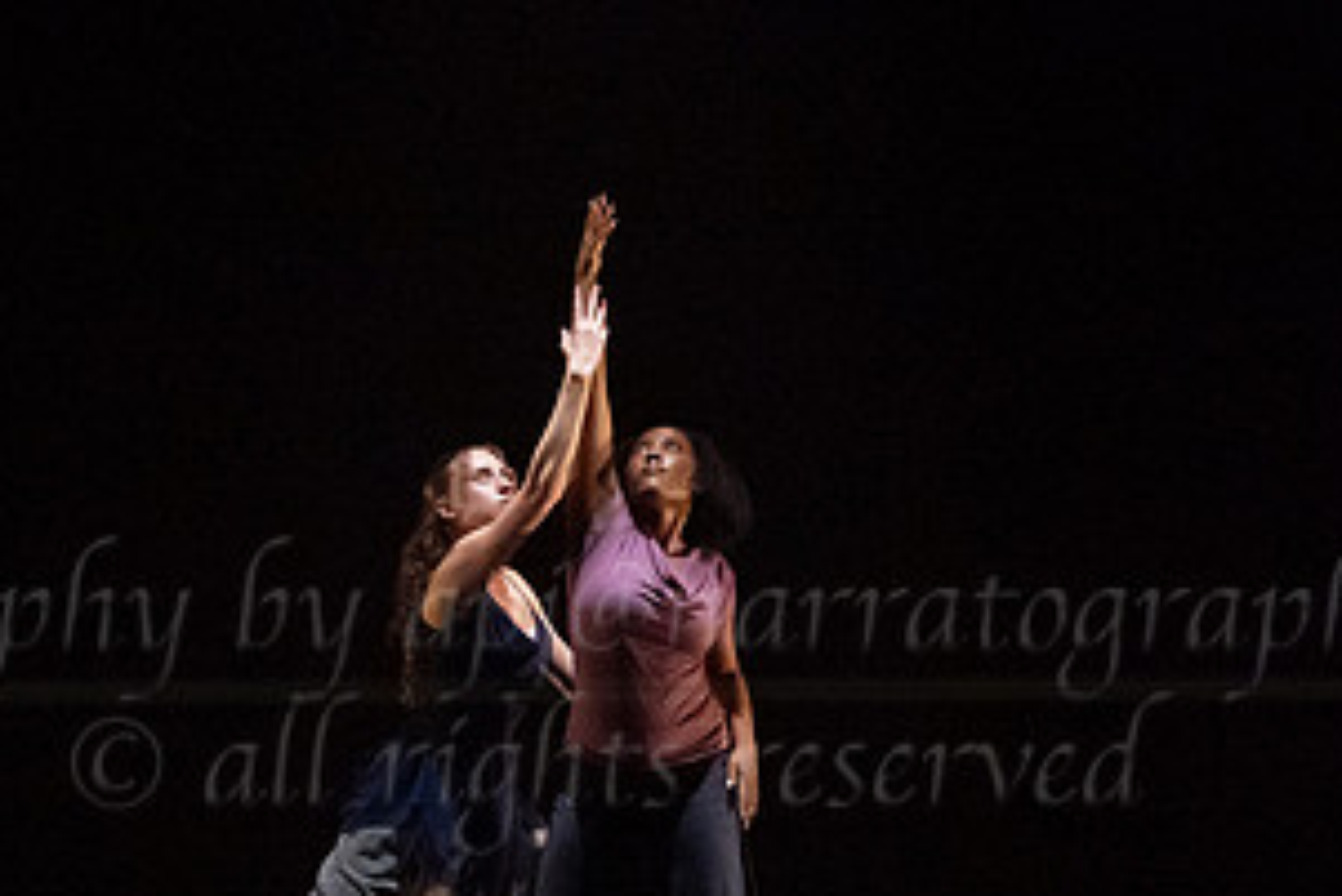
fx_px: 7608
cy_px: 733
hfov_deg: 10.1
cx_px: 730
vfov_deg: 6.7
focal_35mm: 204
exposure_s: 1/400
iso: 4000
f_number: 3.5
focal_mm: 75
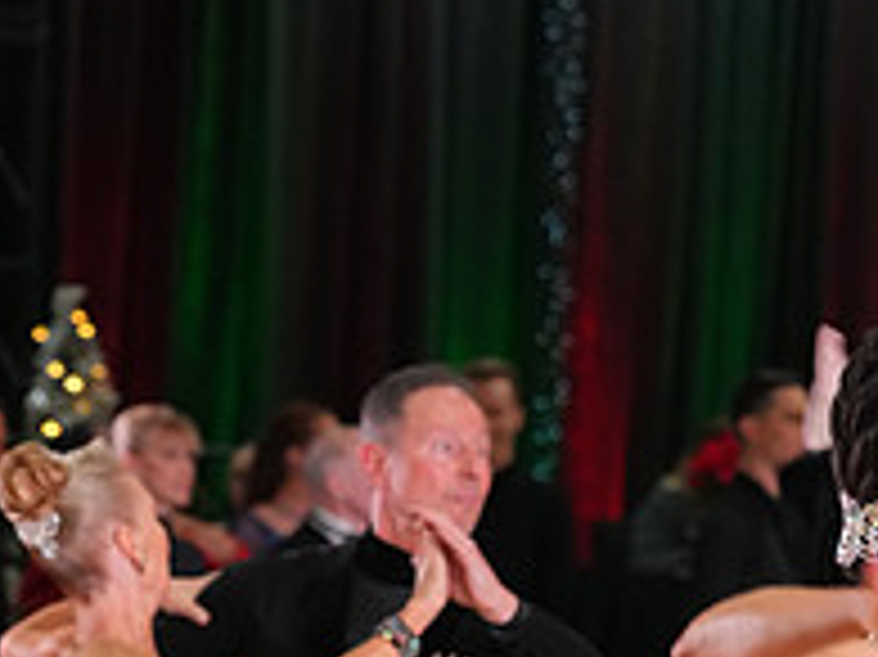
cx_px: 867
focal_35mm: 346
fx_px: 8771
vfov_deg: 4.3
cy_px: 1071
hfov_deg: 5.7
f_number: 5.6
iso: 3200
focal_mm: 121
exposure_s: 1/200
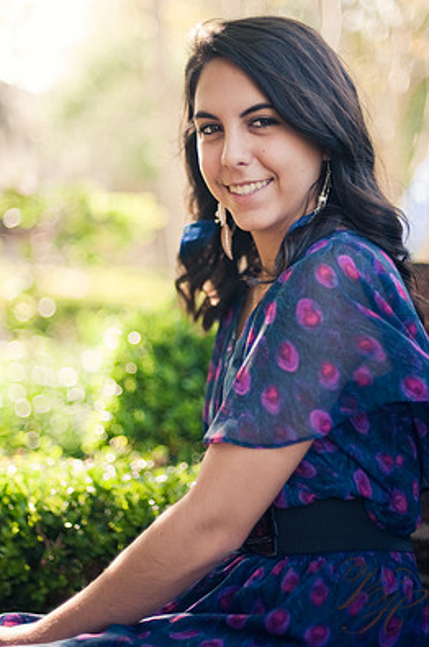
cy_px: 298
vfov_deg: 35.1
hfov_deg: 23.7
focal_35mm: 57
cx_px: 201
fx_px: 1022
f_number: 1.4
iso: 320
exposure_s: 1/1250
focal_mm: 50
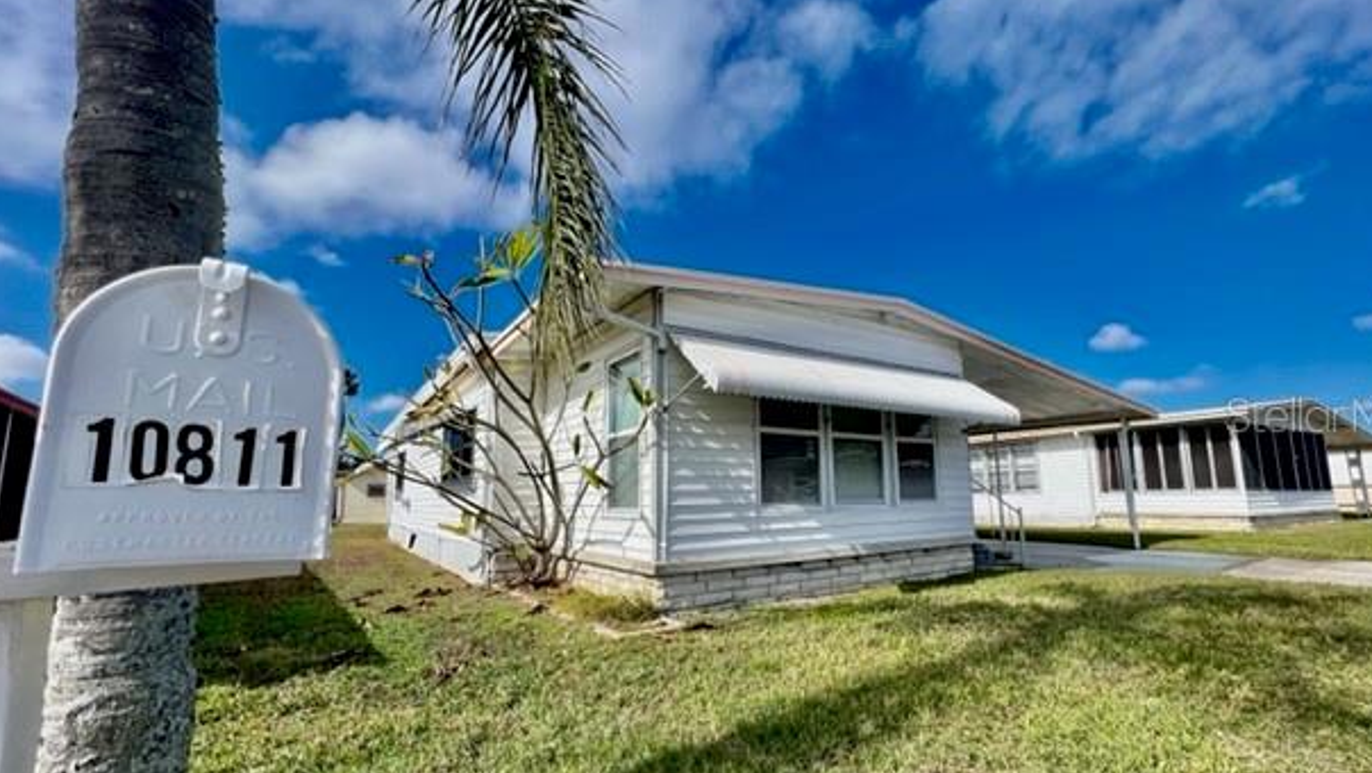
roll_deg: +0.7
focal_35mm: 15
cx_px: 713
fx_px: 546
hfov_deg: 102.9
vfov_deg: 70.5
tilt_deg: +7.3
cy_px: 414
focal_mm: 1.57
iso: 32
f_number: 1.8
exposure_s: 1/2660
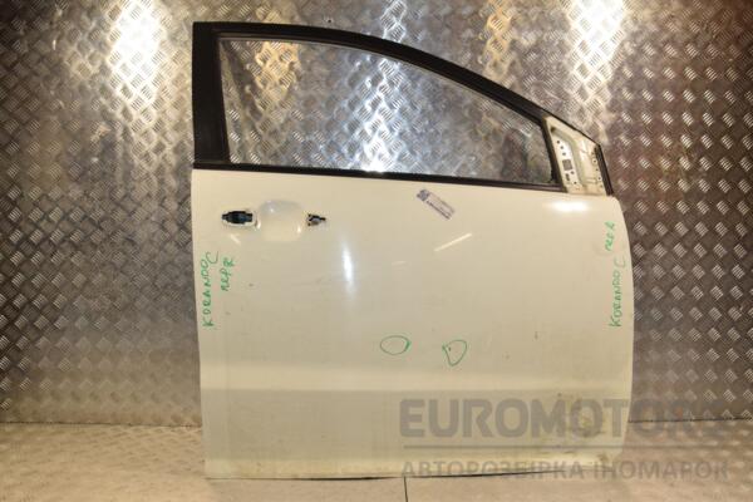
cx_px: 376
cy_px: 251
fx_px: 565
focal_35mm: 27
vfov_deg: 47.9
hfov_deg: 67.4
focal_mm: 18
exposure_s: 1/200
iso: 800
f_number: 8
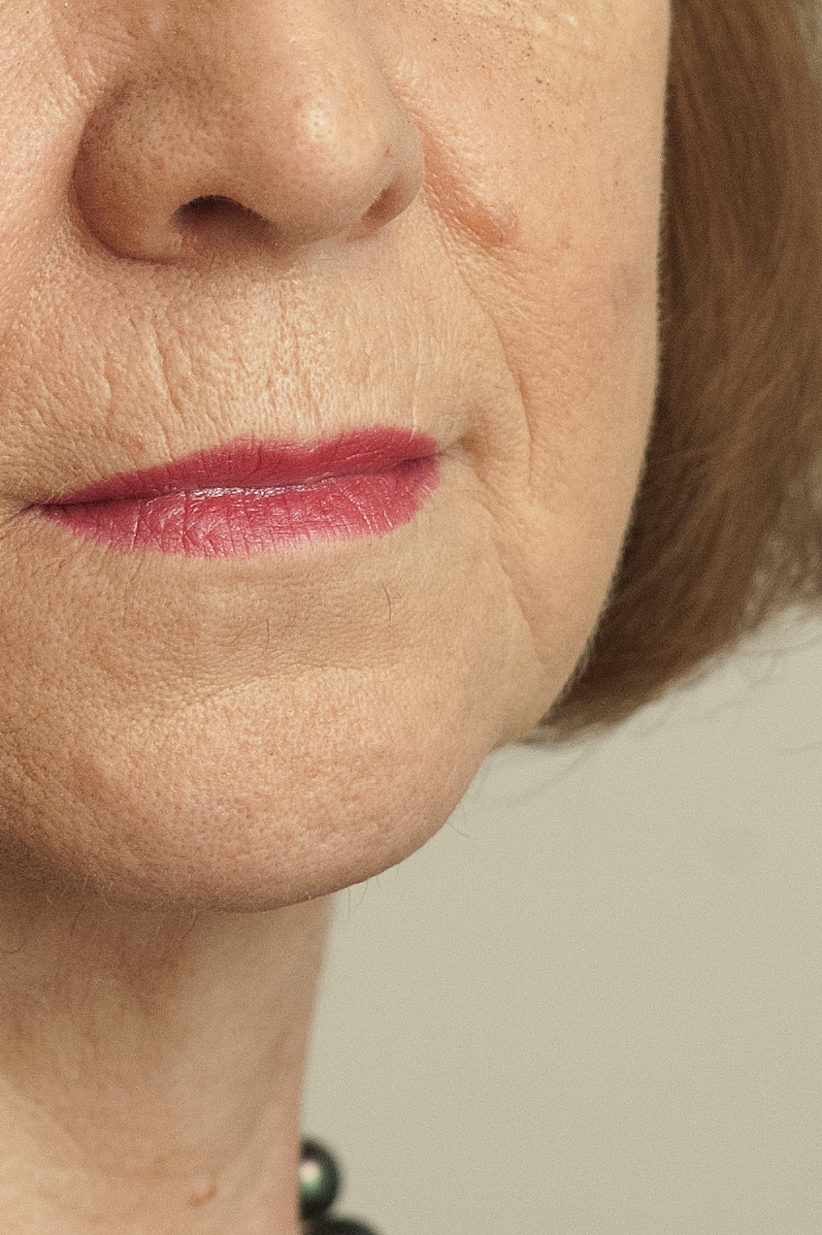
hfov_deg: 11.5
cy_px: 157
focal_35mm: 117
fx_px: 4012
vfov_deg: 17.3
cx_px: -181
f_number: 5.6
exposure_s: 1/30
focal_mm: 35
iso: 1600
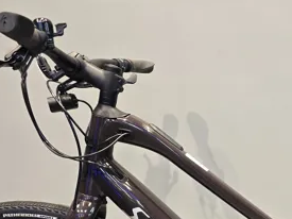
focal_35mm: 67
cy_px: 258
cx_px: 279
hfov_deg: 27.6
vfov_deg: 20.6
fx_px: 565
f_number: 1.7
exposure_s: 1/50
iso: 100
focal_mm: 6.3
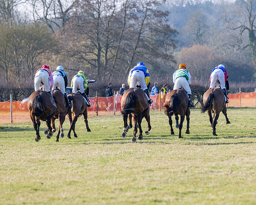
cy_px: 113
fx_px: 3025
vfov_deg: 3.9
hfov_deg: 4.8
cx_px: 181
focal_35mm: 399
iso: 200
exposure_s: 1/1250
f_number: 4
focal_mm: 200
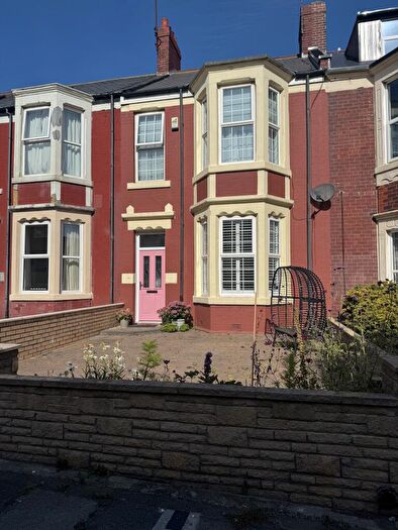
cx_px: 199
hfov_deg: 56.8
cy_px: 265
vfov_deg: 71.6
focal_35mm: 24
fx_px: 368
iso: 80
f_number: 1.78
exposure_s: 1/9009
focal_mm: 6.76
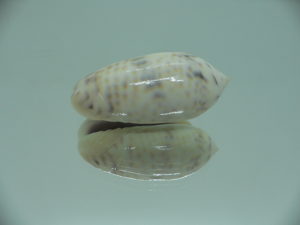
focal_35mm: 35
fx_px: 303
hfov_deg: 52.6
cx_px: 150
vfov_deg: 40.7
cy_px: 112
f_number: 2.8
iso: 80
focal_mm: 4.6
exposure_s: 1/60
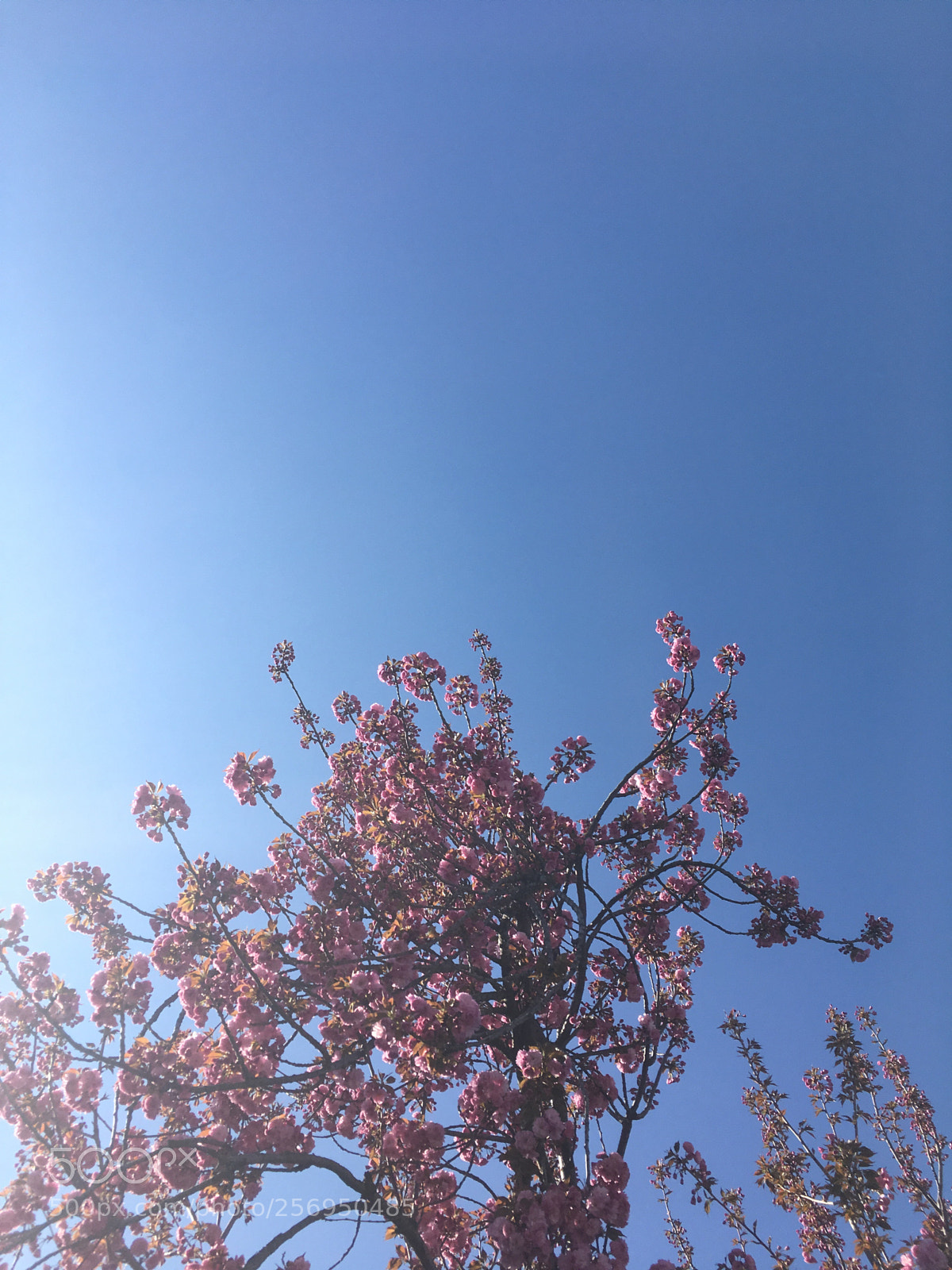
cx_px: 476
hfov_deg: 48.2
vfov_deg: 61.7
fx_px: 1063
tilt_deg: +77.9
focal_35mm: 29
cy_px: 635
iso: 25
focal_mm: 4.15
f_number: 2.2
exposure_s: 1/1748
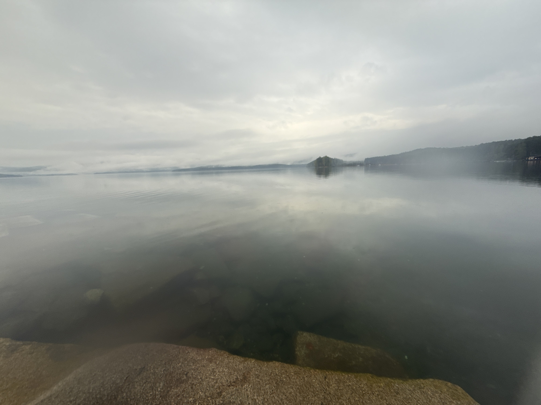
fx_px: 219
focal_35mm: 14
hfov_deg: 102.1
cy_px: 202
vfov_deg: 85.7
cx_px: 270
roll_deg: +2.0
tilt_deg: -8.8
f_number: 2.2
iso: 50
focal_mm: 2.22
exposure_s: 1/141
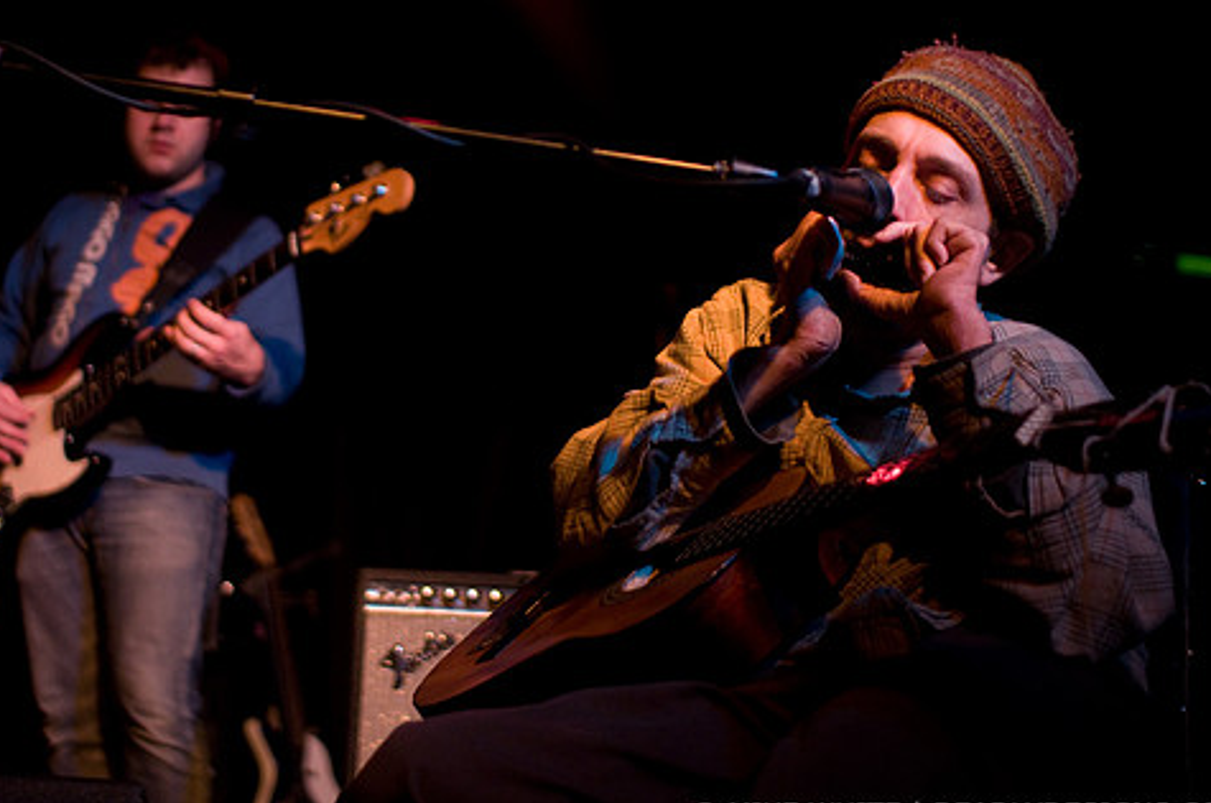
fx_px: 1847
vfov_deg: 24.5
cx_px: 518
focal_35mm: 55
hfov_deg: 36.2
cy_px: 345
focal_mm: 30
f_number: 1.4
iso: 800
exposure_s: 1/125
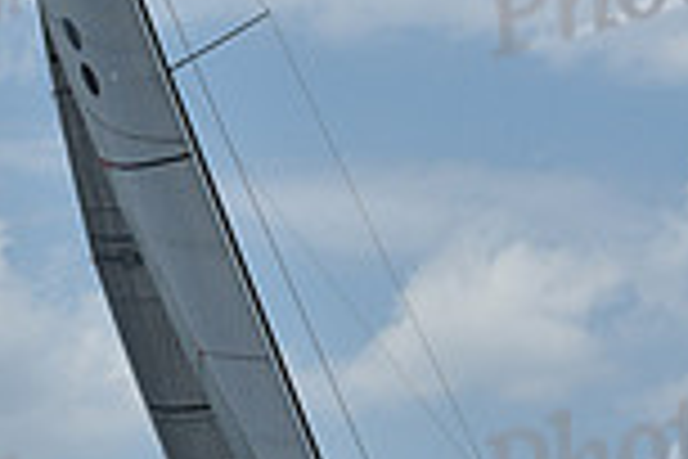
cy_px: 238
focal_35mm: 265
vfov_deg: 5.2
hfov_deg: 7.8
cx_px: 254
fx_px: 5064
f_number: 9
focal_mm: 70
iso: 250
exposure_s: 1/1250
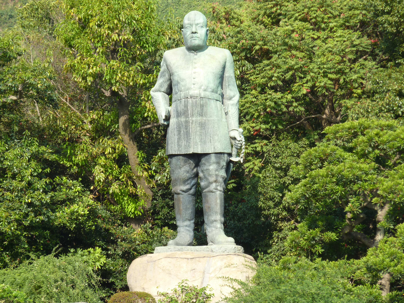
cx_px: 202
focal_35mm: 182
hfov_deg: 10.9
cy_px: 152
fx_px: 2124
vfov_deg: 8.2
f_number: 4.5
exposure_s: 1/200
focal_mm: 29.9
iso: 80
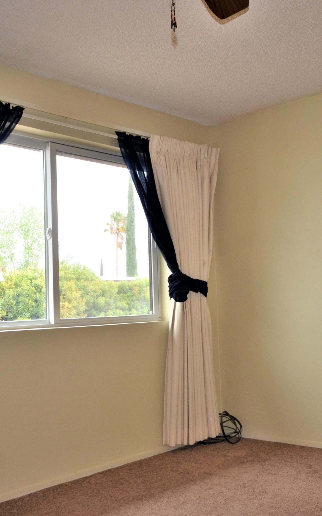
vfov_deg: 47.2
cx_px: 209
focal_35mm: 42
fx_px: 590
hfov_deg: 30.4
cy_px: 259
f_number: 5.6
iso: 400
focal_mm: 18
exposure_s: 1/125
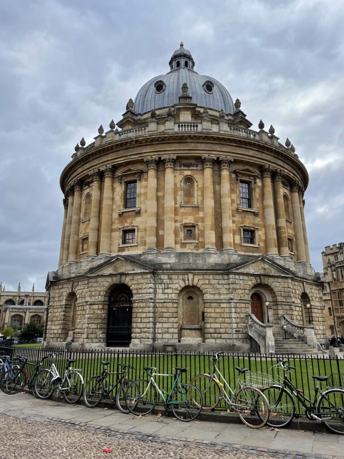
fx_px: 345
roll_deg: +0.2
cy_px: 230
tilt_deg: +16.9
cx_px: 172
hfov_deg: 53.1
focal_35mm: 26
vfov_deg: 67.3
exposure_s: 1/647
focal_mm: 4.2
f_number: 1.6
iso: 32
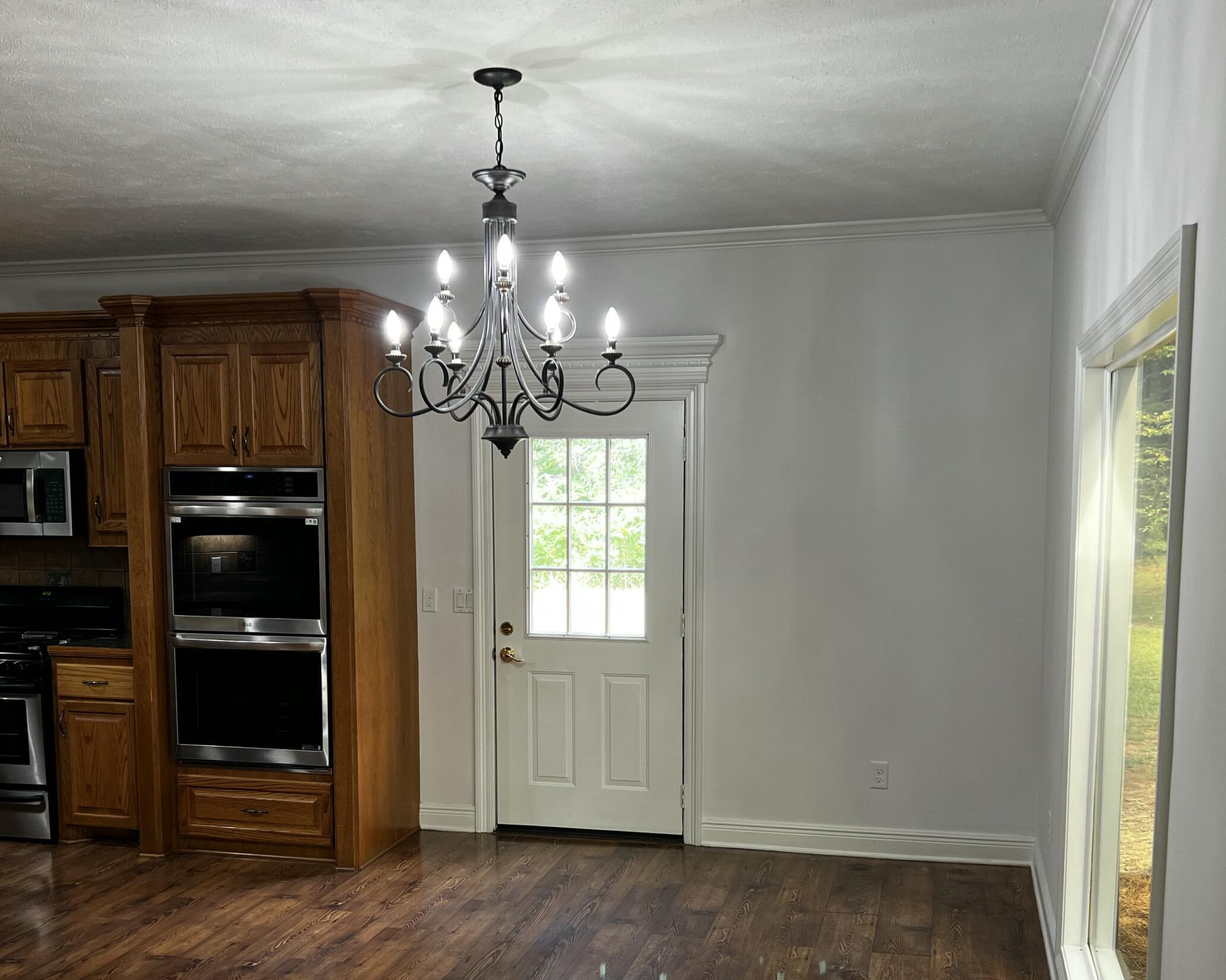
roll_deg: +0.7
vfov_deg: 39.7
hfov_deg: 49.1
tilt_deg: -7.0
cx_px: 607
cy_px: 644
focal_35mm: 37
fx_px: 1342
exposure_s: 1/60
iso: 80
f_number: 1.5
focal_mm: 5.7
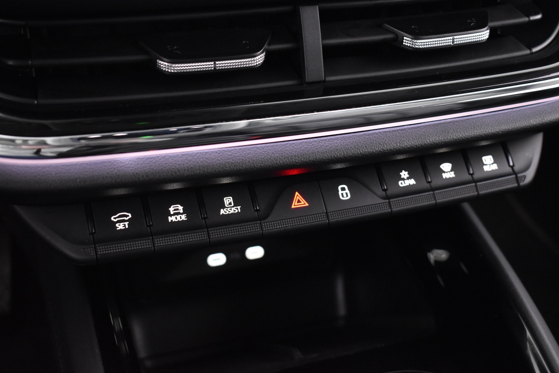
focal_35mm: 48
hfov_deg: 41.1
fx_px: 745
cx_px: 280
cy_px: 186
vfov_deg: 28.1
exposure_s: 1/10
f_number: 4.5
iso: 3200
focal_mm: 32
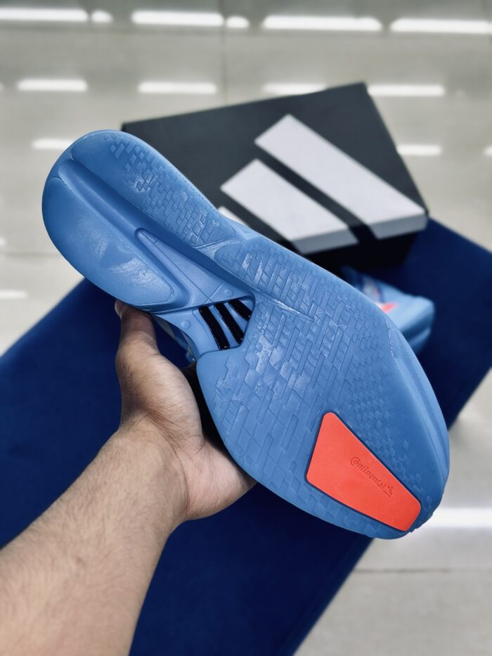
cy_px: 328
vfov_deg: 39.7
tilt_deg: -57.5
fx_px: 909
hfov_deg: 30.3
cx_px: 246
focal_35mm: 48
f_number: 1.78
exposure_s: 1/100
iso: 80
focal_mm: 6.86
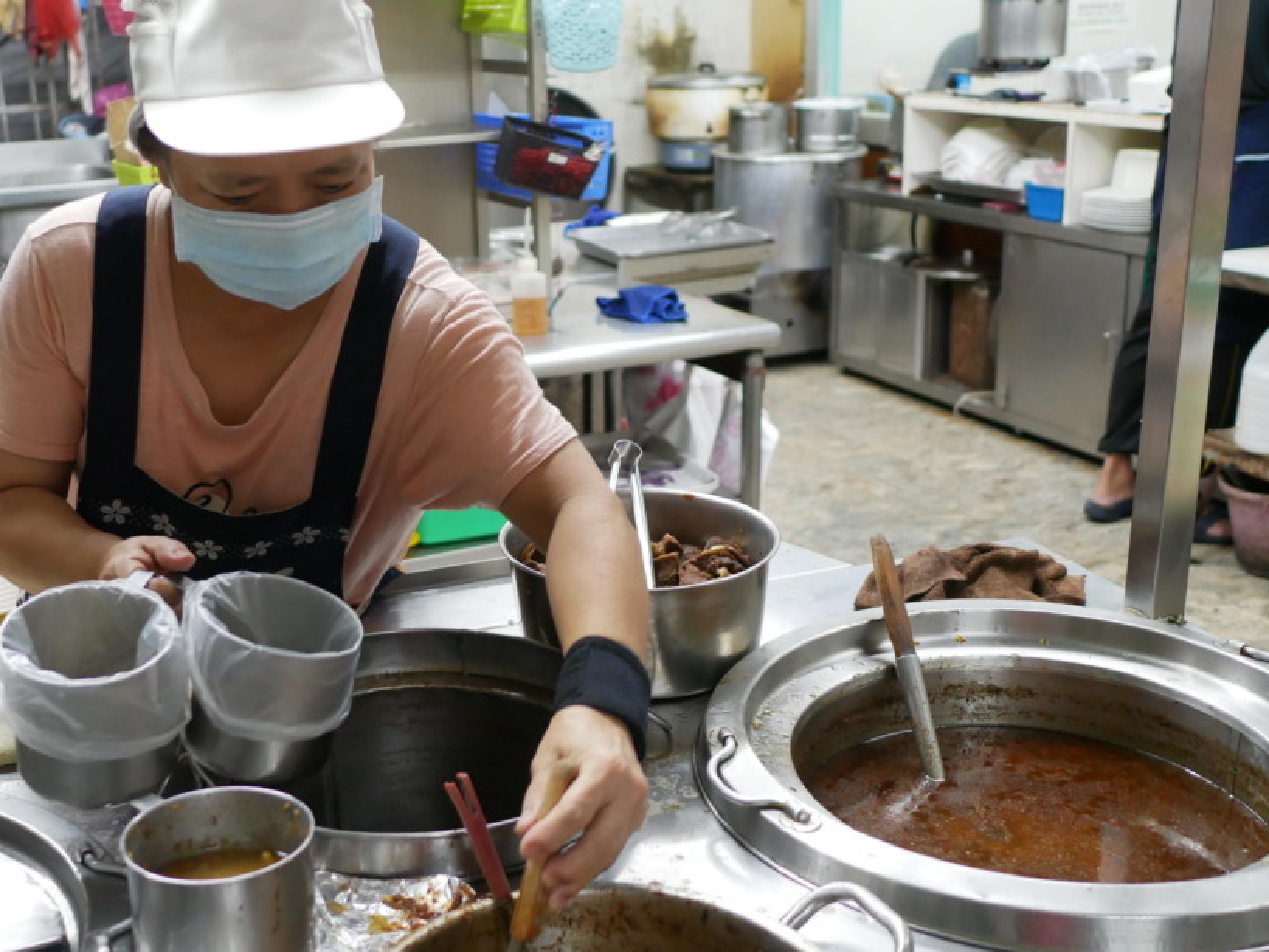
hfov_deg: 42.6
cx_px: 473
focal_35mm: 44
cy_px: 469
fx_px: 1613
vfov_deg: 32.9
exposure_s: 1/125
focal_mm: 15
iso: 1250
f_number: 1.7
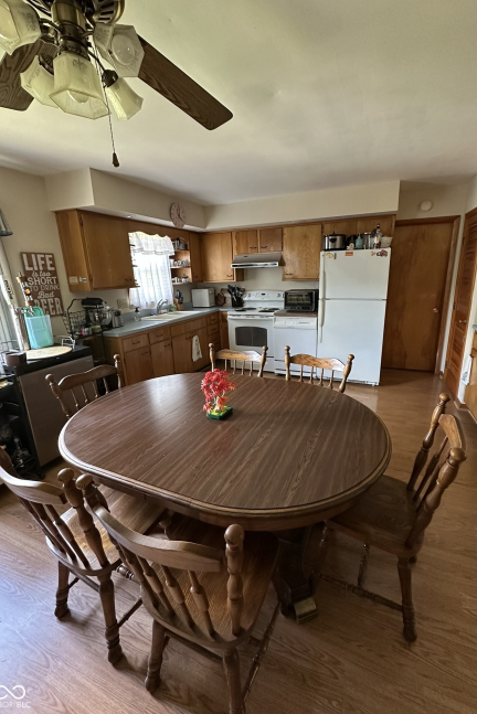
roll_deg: +2.7
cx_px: 254
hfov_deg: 77.3
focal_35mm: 15
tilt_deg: -14.0
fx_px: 298
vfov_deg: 100.4
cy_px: 349
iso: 500
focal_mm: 2.22
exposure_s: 1/60
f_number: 2.2
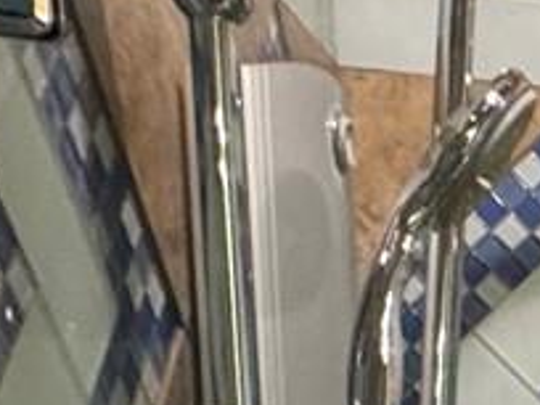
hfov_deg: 14.0
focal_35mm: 110
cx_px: 1189
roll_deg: -3.0
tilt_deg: -9.5
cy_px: 884
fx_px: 1716
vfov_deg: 11.7
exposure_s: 1/60
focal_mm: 2.22
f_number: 2.2
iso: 500
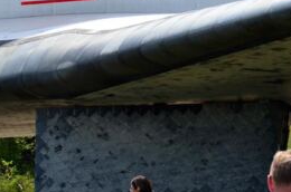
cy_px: -31
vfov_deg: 6.6
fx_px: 1669
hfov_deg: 9.9
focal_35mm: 207
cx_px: 263
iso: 200
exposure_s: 1/800
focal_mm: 56
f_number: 7.1
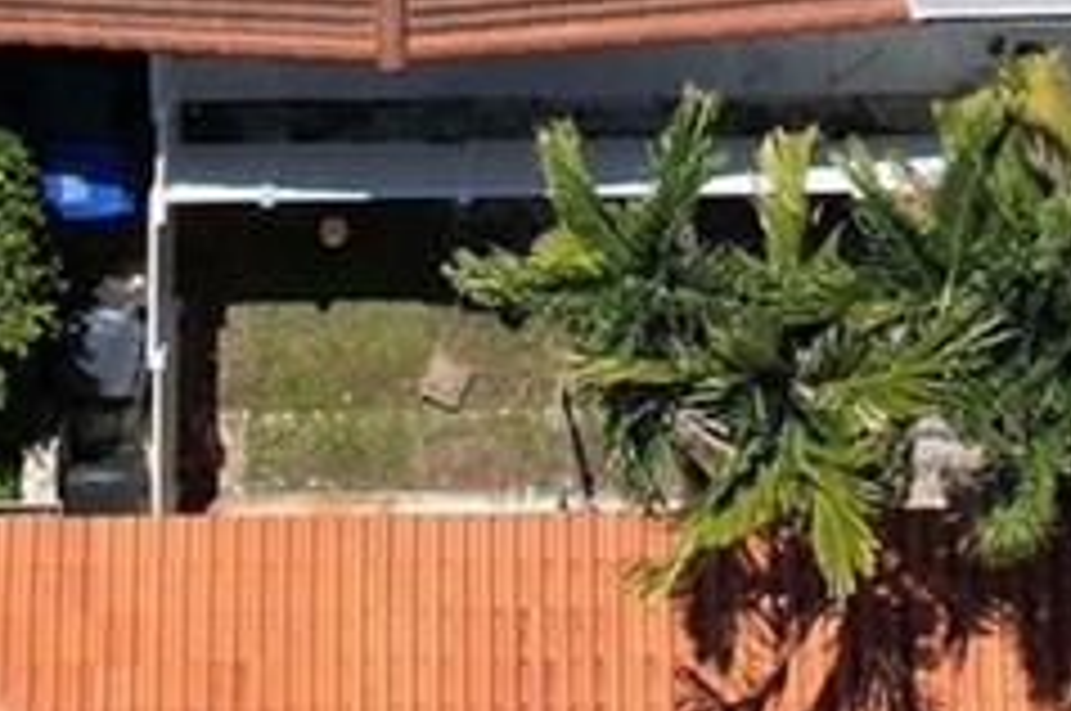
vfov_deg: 8.2
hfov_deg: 13.9
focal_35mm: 148
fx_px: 4397
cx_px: 747
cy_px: -1184
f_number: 2.8
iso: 100
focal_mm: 8.38
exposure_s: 1/640
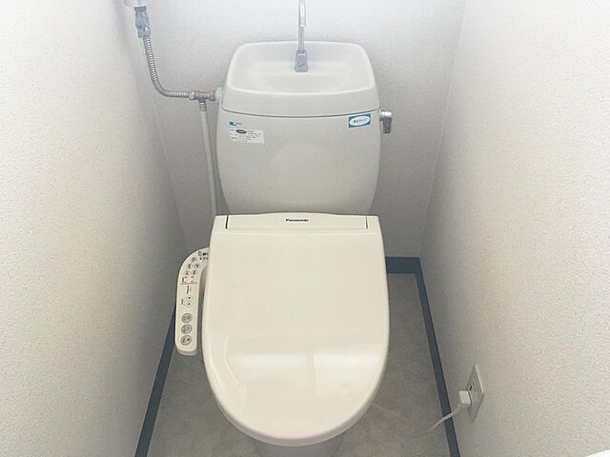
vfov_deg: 48.2
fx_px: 511
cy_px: 228
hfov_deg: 61.7
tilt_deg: -41.5
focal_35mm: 29
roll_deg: +2.4
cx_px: 305
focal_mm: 4.15
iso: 100
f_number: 2.2
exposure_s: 1/30
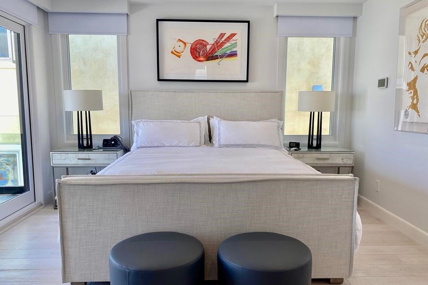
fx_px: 333
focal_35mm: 28
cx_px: 219
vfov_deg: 46.4
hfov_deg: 65.5
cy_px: 149
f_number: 1.8
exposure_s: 1/120
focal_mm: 4.25
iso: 40
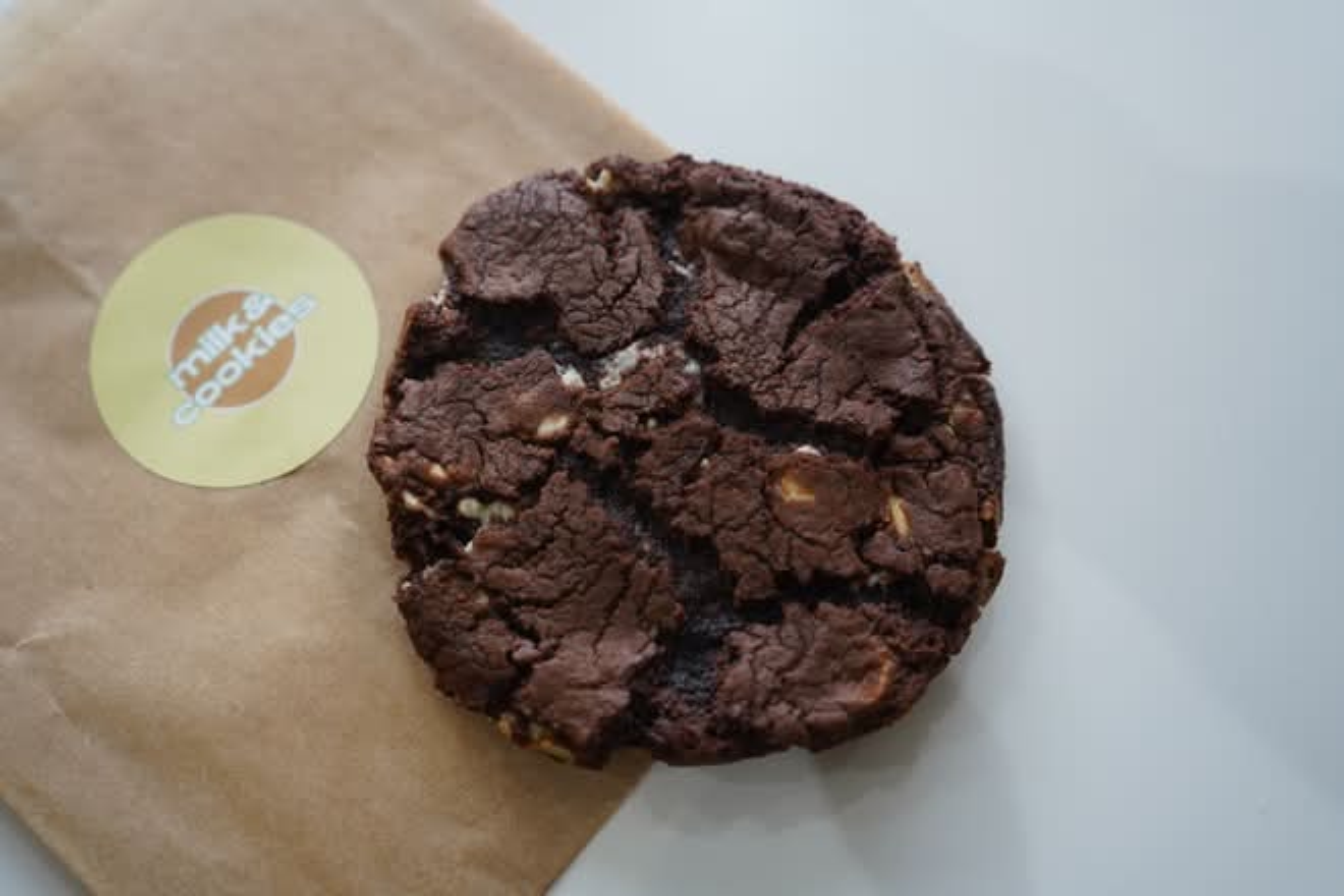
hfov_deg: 60.3
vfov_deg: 42.3
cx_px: 672
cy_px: 448
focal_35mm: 31
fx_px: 1157
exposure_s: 1/250
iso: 1000
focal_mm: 31
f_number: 4
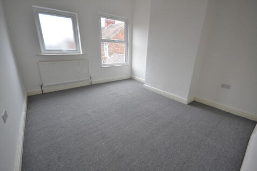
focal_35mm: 15
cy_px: 86
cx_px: 128
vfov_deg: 77.3
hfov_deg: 100.4
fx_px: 107
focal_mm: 10
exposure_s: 1/80
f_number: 4.5
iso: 400
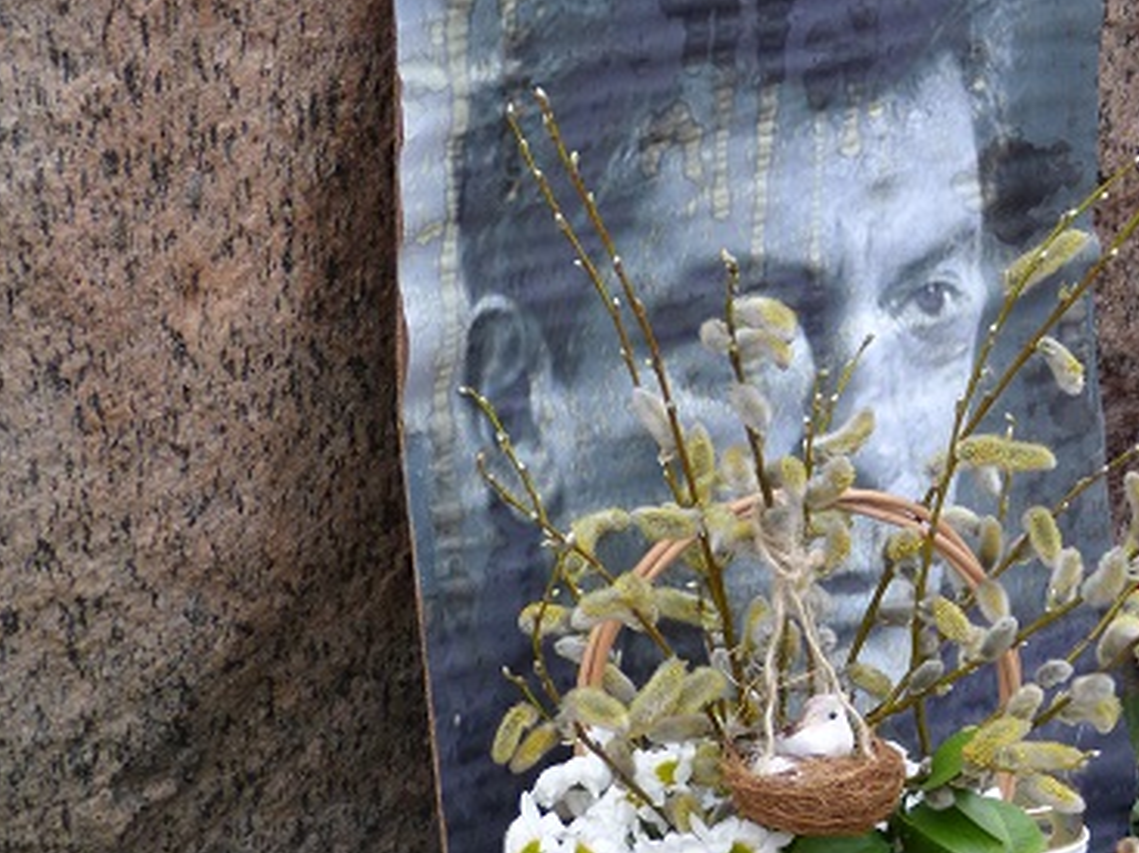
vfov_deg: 9.7
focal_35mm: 153
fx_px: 5033
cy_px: 614
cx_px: 1080
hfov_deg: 12.8
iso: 100
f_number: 3.3
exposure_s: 1/60
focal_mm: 14.1
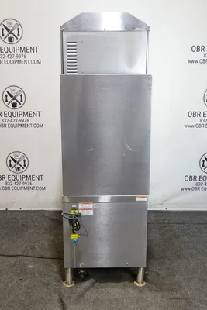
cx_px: 104
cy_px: 155
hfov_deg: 36.0
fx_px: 319
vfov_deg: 51.9
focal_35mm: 37
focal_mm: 13.56
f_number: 3.5
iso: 1000
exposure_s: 1/40
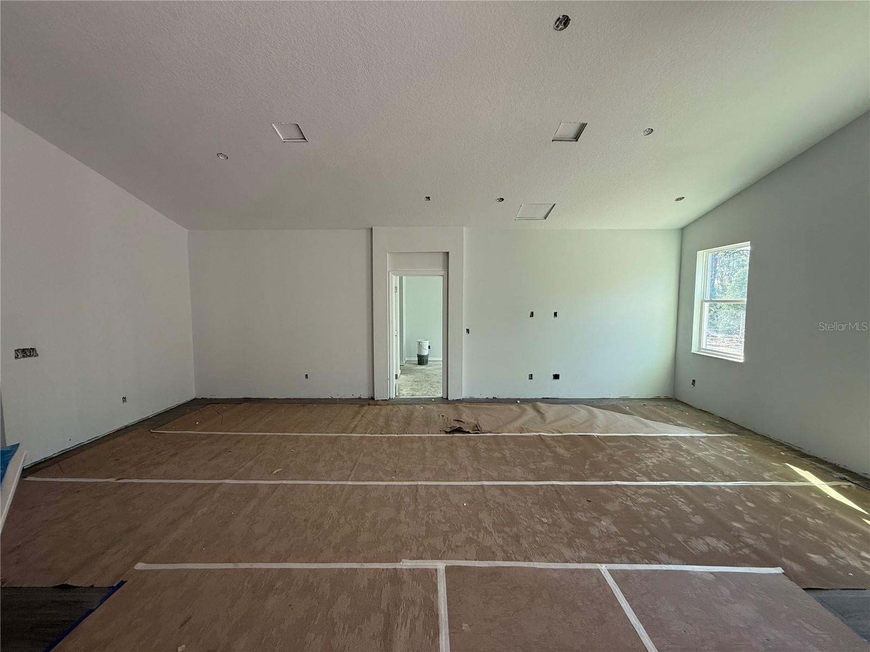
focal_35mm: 14
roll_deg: -0.2
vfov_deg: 85.7
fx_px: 352
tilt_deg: -3.8
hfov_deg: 102.1
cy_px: 326
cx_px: 435
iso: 125
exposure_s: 1/99
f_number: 2.2
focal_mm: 2.22
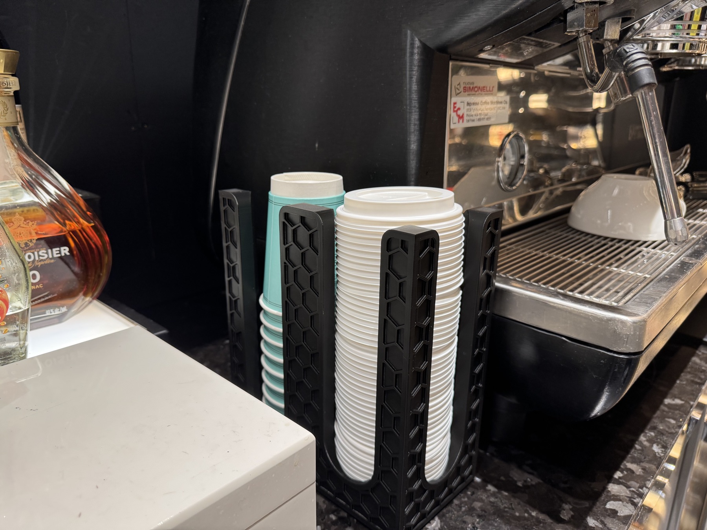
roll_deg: +0.1
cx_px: 354
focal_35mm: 24
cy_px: 265
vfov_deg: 56.8
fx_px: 490
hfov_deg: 71.6
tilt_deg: -16.1
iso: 160
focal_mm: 6.76
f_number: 1.78
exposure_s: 1/60
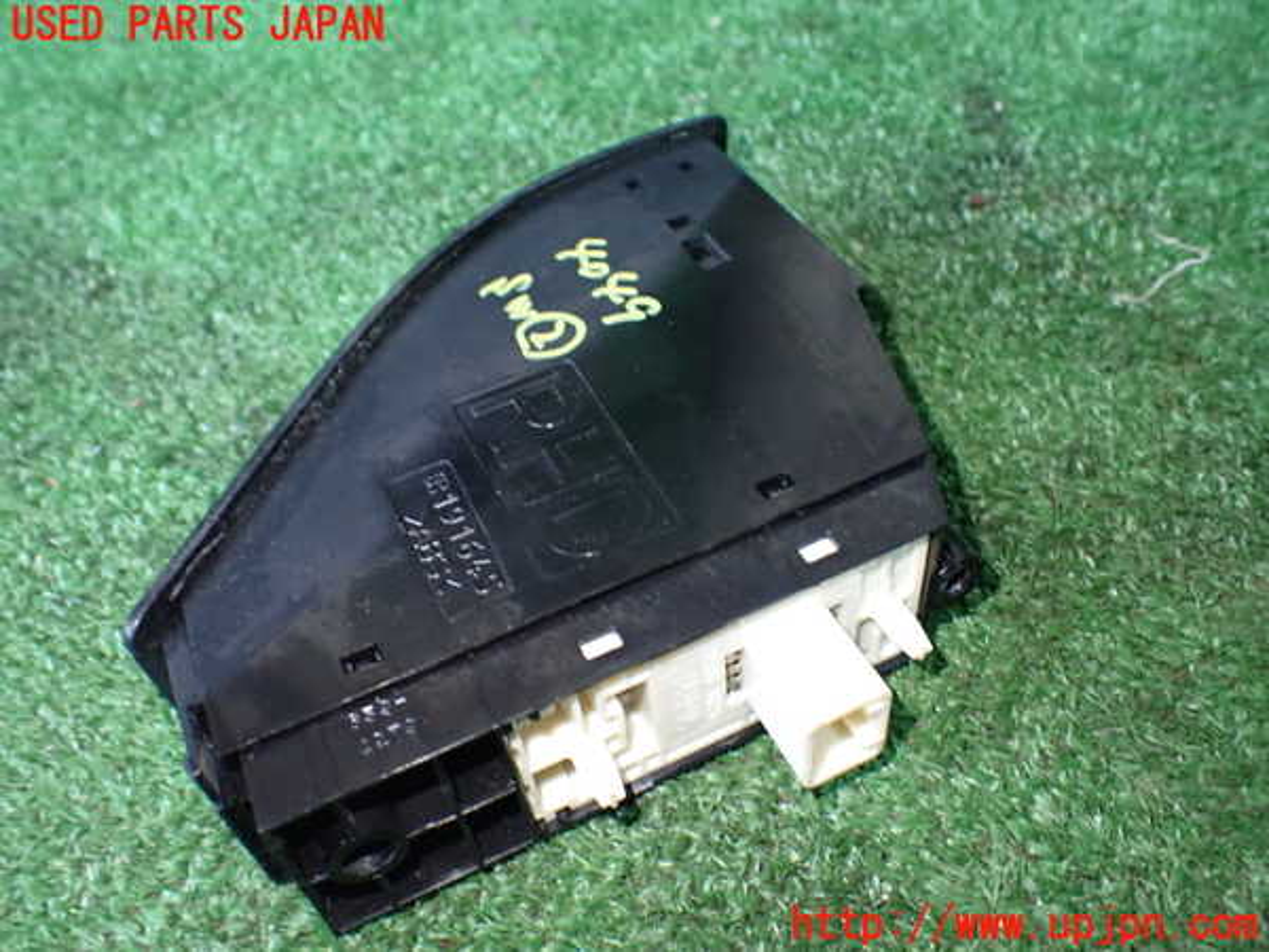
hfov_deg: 60.0
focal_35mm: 30
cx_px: 634
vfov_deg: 46.8
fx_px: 1100
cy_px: 476
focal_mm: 5.4
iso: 800
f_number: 2.3
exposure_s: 1/40
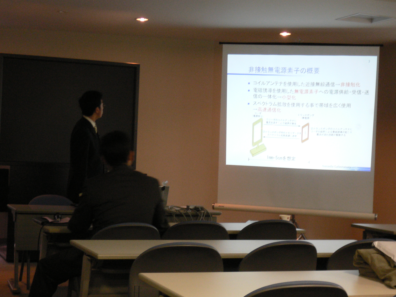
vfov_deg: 19.9
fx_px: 847
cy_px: 148
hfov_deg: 26.3
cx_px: 198
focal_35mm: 74
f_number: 4.2
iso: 200
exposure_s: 1/8
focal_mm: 12.3
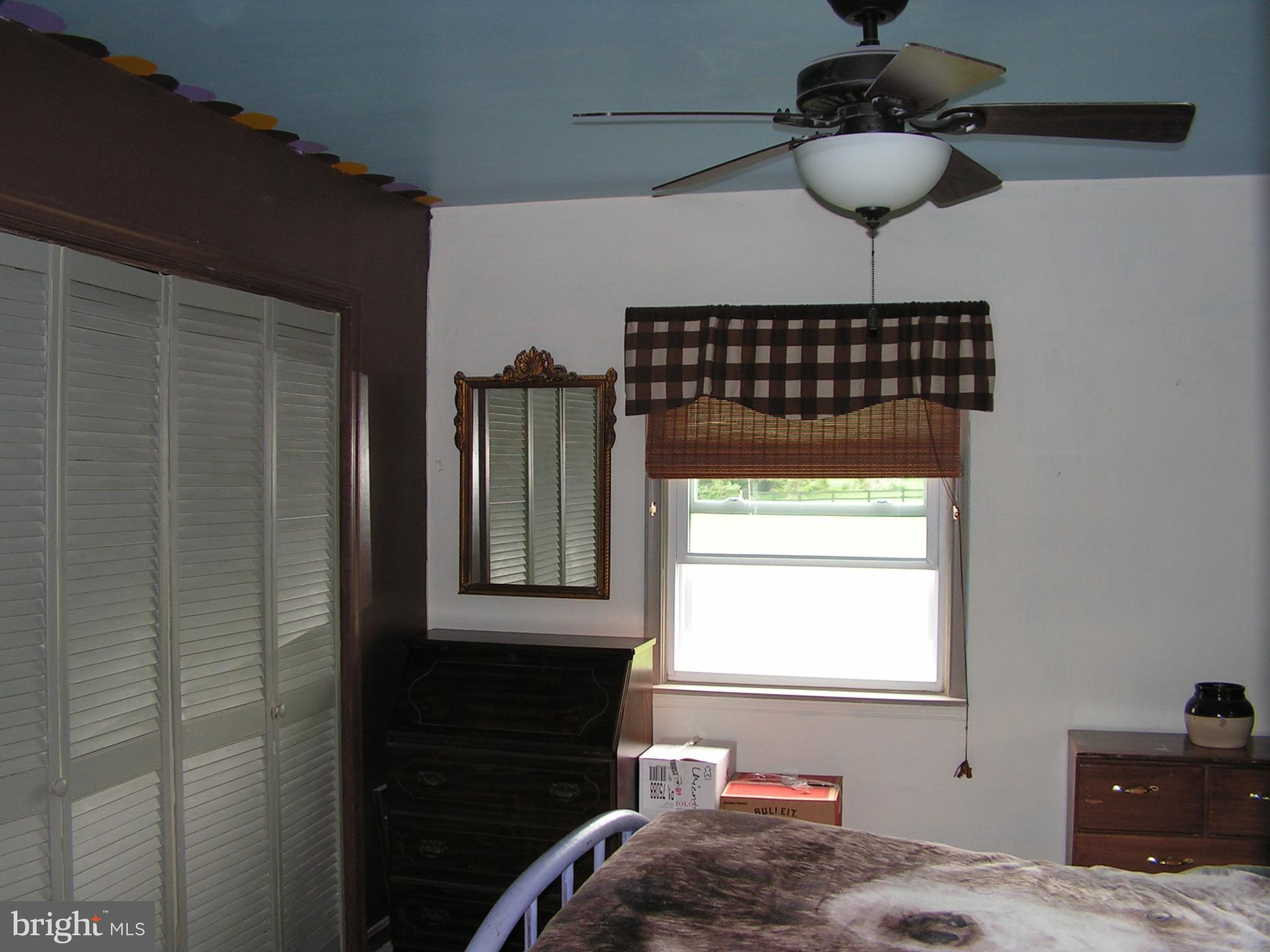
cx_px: 635
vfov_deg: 39.7
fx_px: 1321
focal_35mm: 36
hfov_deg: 51.4
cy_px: 476
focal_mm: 6
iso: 80
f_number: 3.2
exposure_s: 1/40
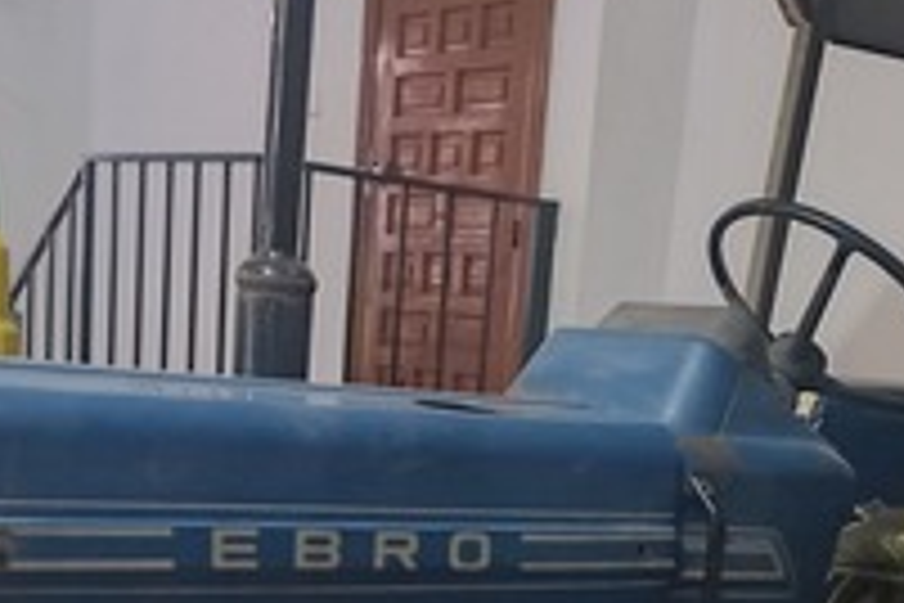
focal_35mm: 71
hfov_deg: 28.4
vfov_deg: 17.9
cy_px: 788
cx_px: 542
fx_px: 1783
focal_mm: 4.65
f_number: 1.8
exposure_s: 1/11
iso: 1600
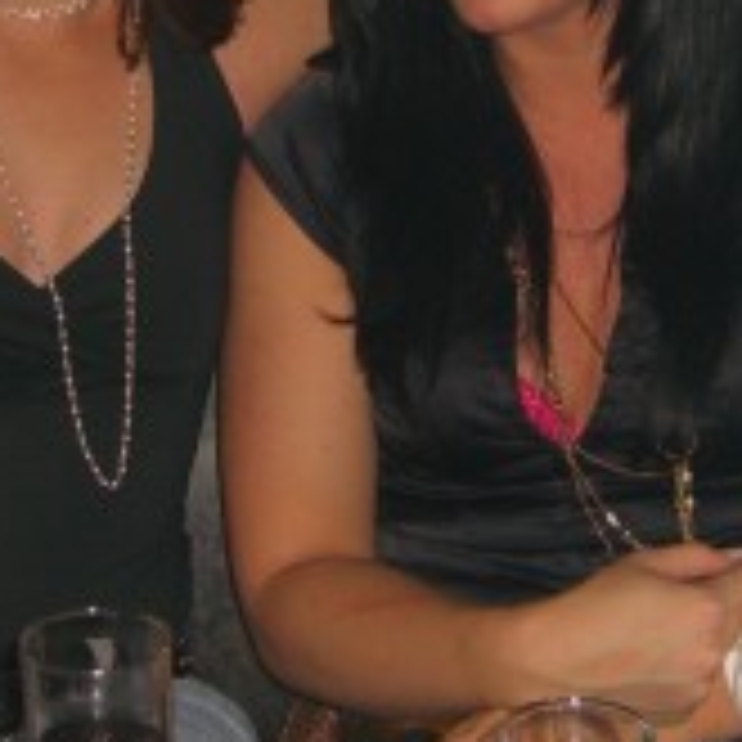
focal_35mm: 122
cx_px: 387
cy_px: 198
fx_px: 2959
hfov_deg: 14.3
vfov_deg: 14.2
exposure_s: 1/60
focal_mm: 7.9
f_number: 2.8
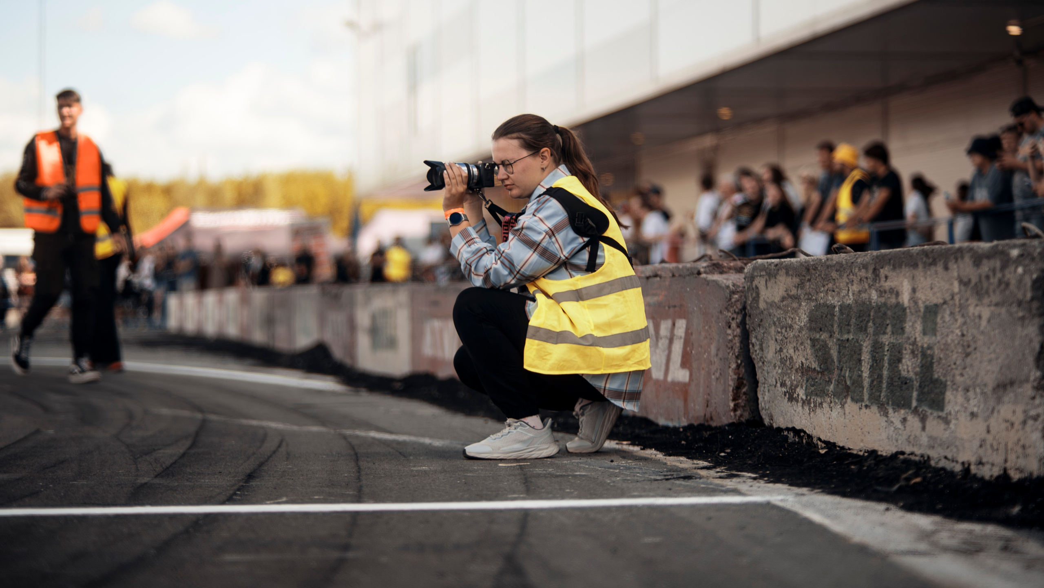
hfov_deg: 23.9
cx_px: 522
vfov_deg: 13.6
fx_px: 2465
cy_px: 240
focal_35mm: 89
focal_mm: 85
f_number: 1.8
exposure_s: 1/250
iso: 100
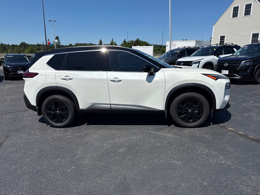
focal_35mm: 24
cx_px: 130
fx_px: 180
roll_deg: +0.0
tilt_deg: -9.8
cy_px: 98
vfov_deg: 56.8
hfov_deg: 71.6
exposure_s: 1/8130
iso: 80
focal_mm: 6.76
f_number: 1.78
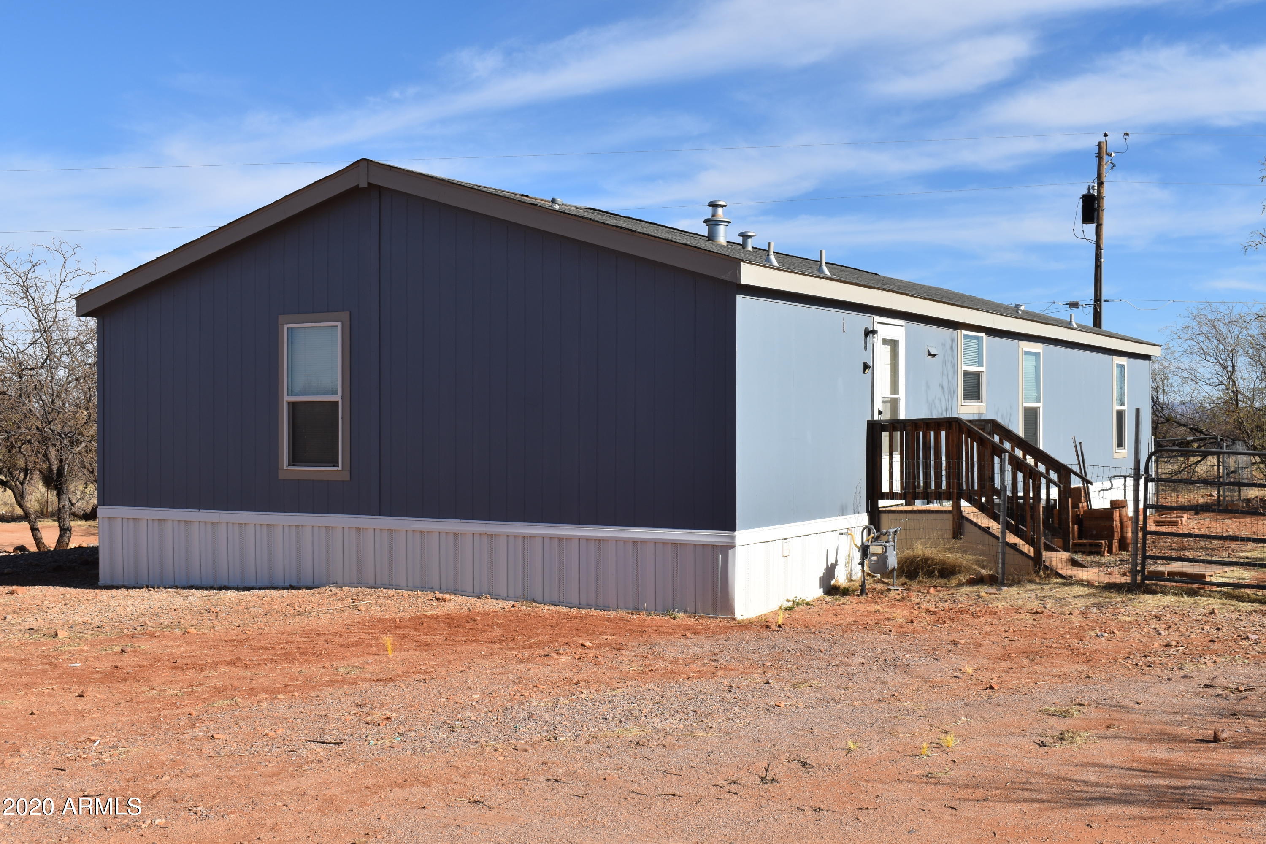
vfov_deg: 30.8
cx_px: 633
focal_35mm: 44
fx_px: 1530
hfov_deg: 45.0
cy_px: 422
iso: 100
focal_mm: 29
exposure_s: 1/200
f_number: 13
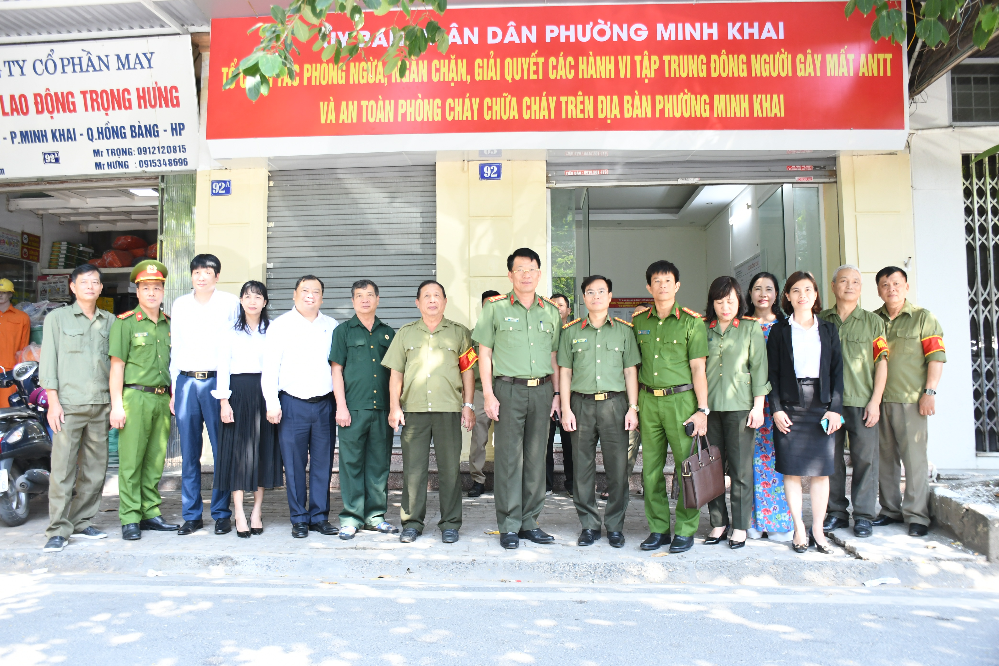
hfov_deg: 61.9
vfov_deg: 43.6
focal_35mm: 30
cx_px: 500
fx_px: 832
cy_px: 333
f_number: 3.5
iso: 640
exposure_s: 1/200
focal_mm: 20
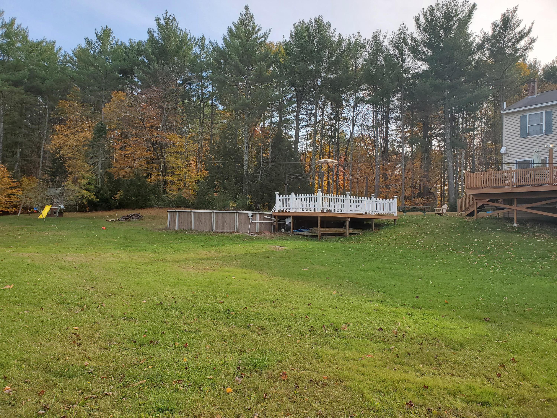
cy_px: 209
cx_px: 278
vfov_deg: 53.1
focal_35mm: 26
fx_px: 418
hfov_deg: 67.3
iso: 50
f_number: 2.4
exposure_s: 1/546
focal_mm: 4.3
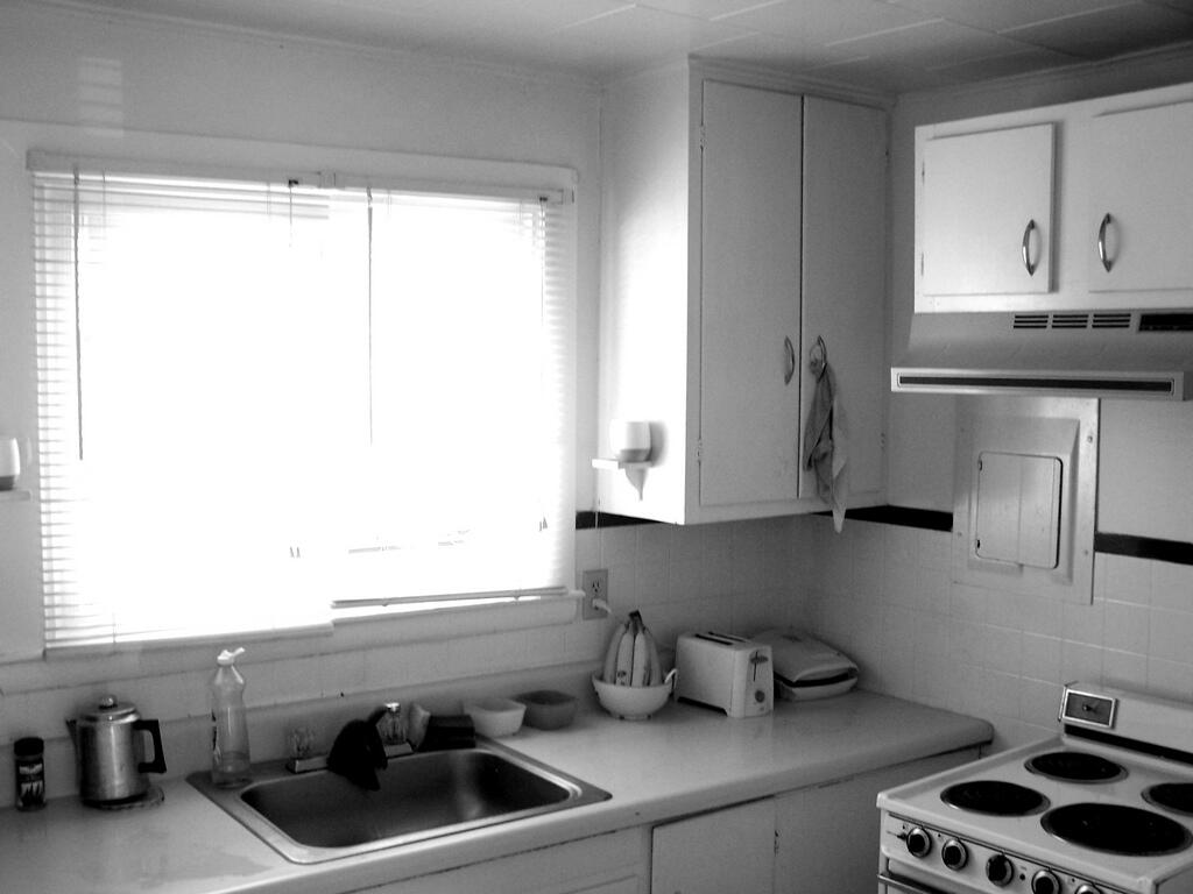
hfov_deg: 49.0
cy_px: 447
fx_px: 1310
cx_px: 596
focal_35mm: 38
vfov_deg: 37.7
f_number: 2.8
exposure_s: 1/25
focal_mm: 6.3
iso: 140
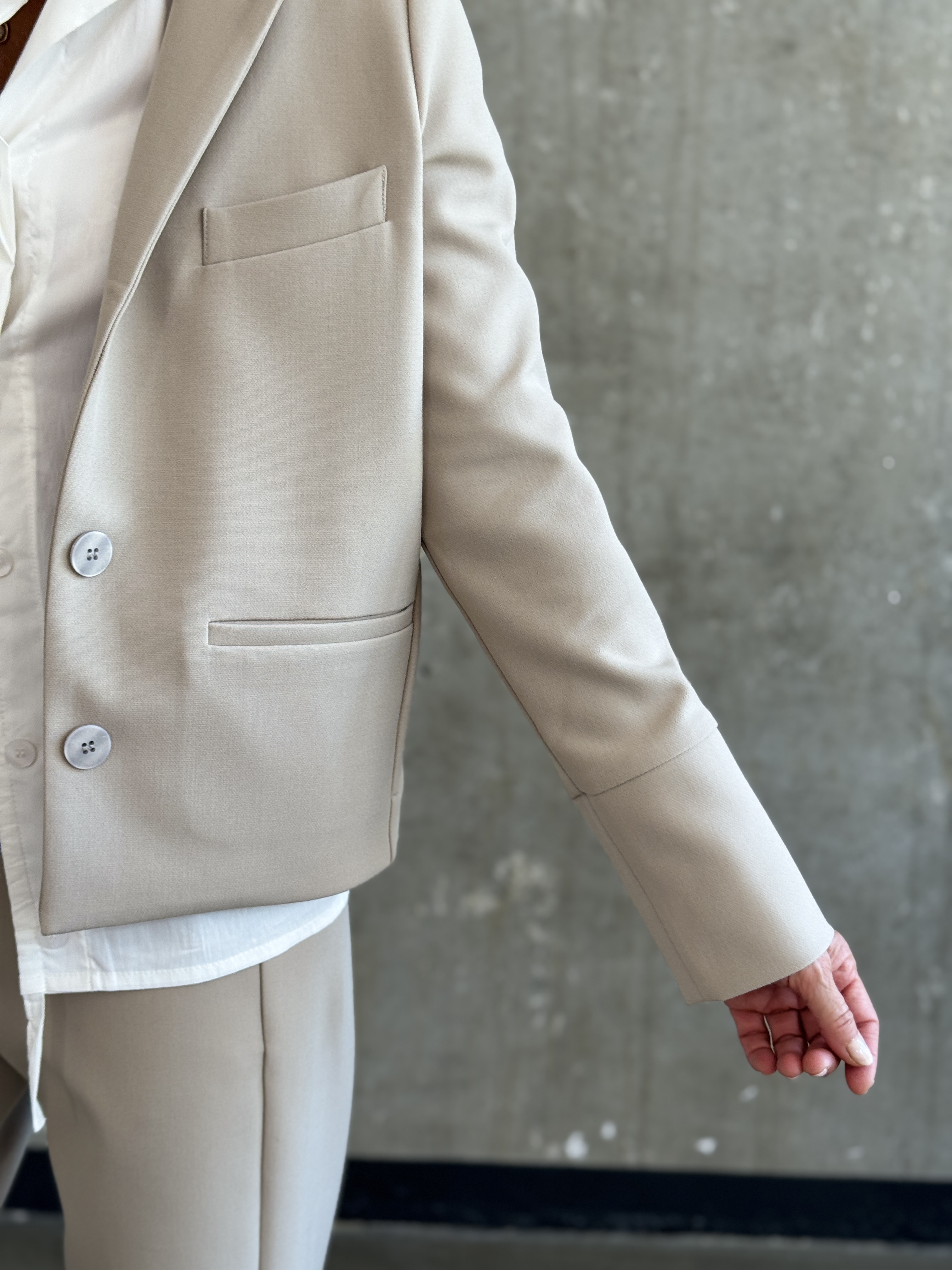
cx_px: 476
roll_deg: -1.6
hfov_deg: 30.3
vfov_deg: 39.7
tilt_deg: -11.1
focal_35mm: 48
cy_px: 635
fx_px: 1760
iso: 64
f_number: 1.78
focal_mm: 6.76
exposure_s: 1/100
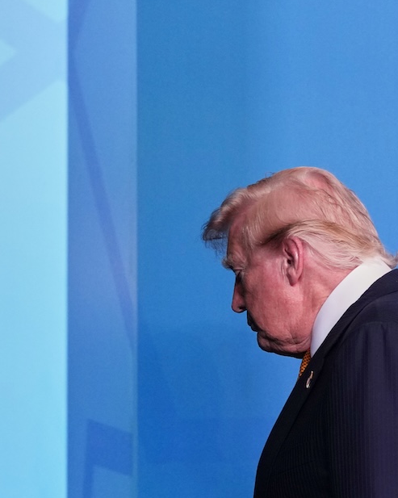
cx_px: 284
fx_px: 8075
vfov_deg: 3.5
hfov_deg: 2.8
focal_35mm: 548
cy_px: 308
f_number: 3.5
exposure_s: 1/800
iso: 1600
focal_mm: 200
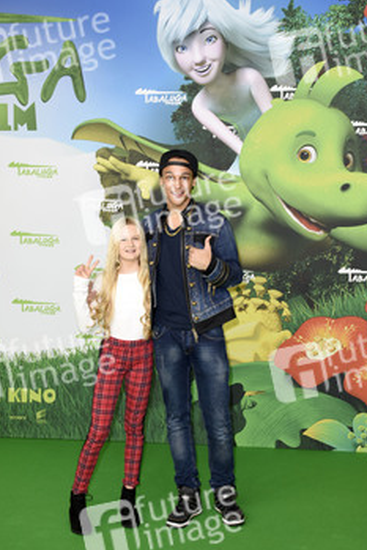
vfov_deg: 36.2
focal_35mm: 55
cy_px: 287
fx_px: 840
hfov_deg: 24.6
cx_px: 206
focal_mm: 32
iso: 500
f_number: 5.6
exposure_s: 1/125
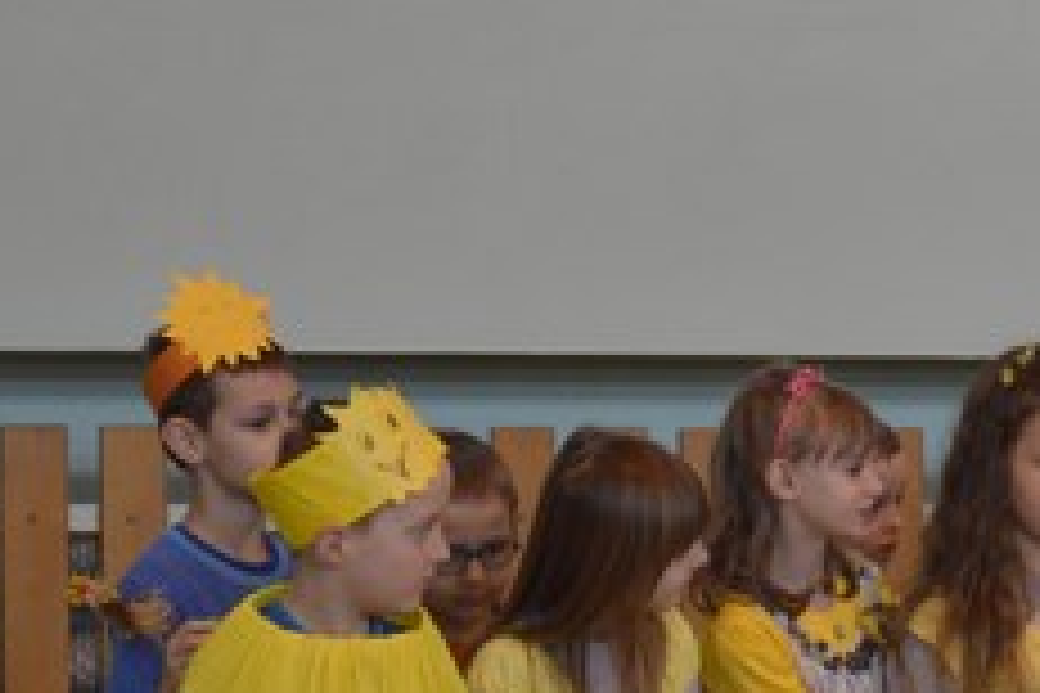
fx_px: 5691
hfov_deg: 10.2
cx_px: 1423
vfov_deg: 7.0
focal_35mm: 197
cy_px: 472
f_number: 4.5
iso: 400
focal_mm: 38
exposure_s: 1/40
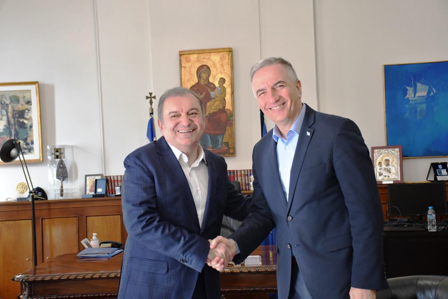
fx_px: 709
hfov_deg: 35.0
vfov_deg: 23.8
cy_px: 150
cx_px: 224
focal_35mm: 57
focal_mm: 38
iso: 1600
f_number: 4.2
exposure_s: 1/125
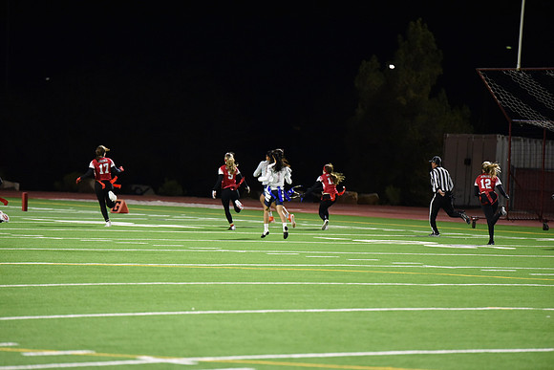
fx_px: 3078
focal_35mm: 200
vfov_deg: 6.9
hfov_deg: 10.3
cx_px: 277
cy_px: 185
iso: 6400
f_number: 2.8
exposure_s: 1/640
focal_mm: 200
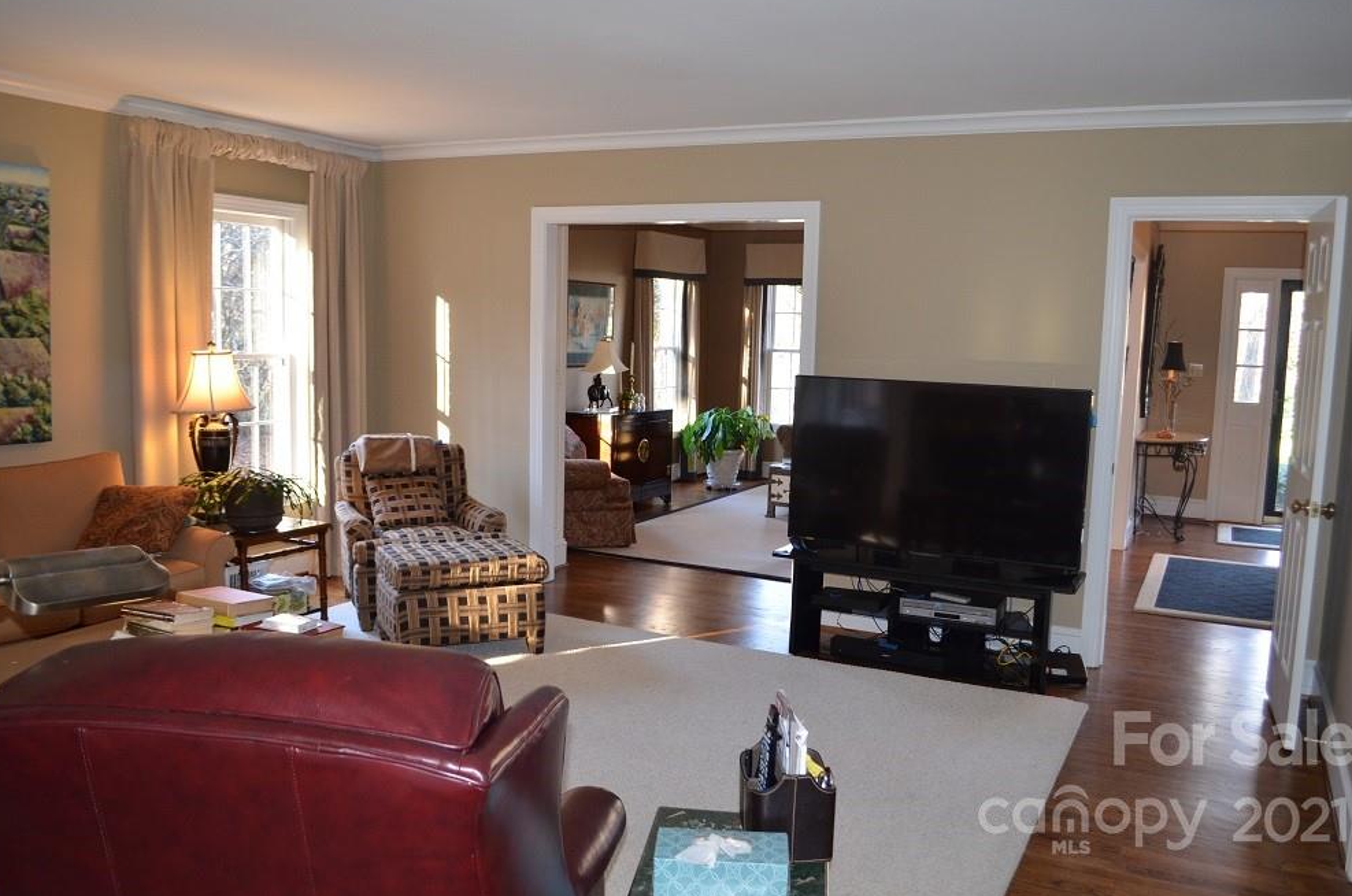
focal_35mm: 28
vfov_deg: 46.2
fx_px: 1050
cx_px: 688
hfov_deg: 65.6
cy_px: 445
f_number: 3.5
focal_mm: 18
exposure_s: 1/60
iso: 800
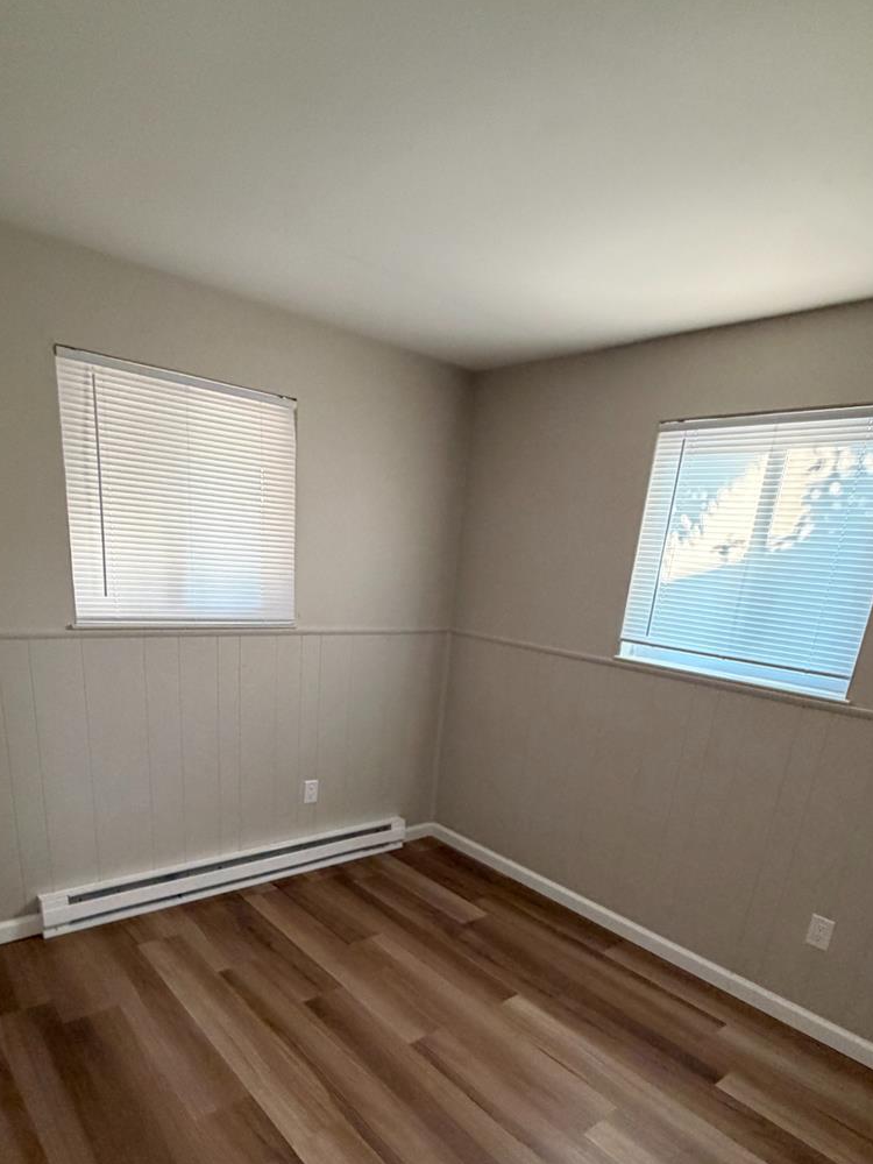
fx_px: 706
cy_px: 791
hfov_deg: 63.4
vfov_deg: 76.1
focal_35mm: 21
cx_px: 422
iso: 400
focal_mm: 2.22
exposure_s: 1/60
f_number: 2.2
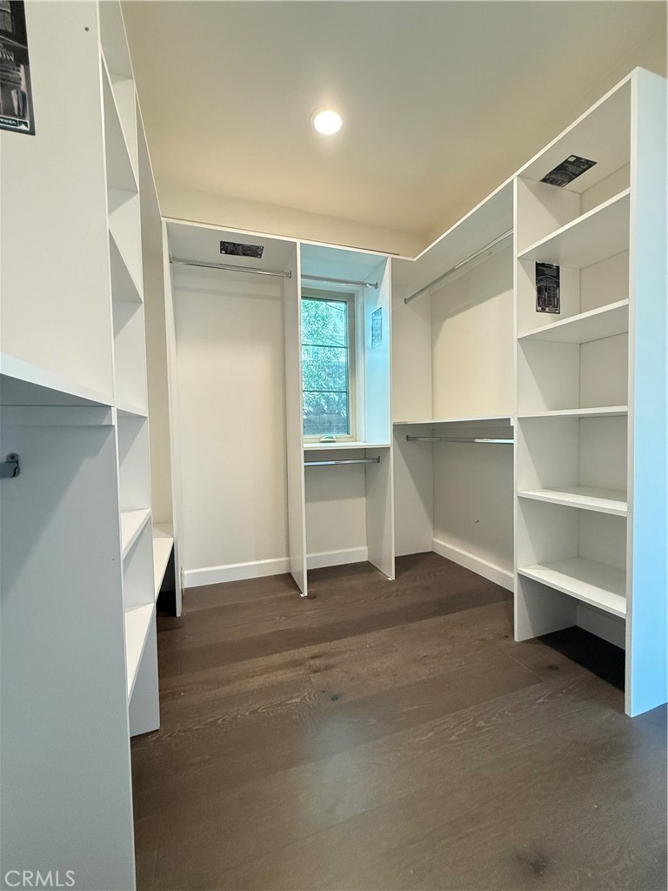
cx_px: 334
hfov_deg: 85.7
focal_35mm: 14
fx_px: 360
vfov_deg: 102.1
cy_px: 446
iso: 640
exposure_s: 1/120
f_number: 2.2
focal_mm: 2.22
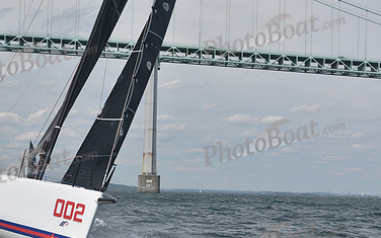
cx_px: 151
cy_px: 102
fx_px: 1225
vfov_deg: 11.1
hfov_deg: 17.7
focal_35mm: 118
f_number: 7.1
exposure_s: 1/800
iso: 320
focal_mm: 75
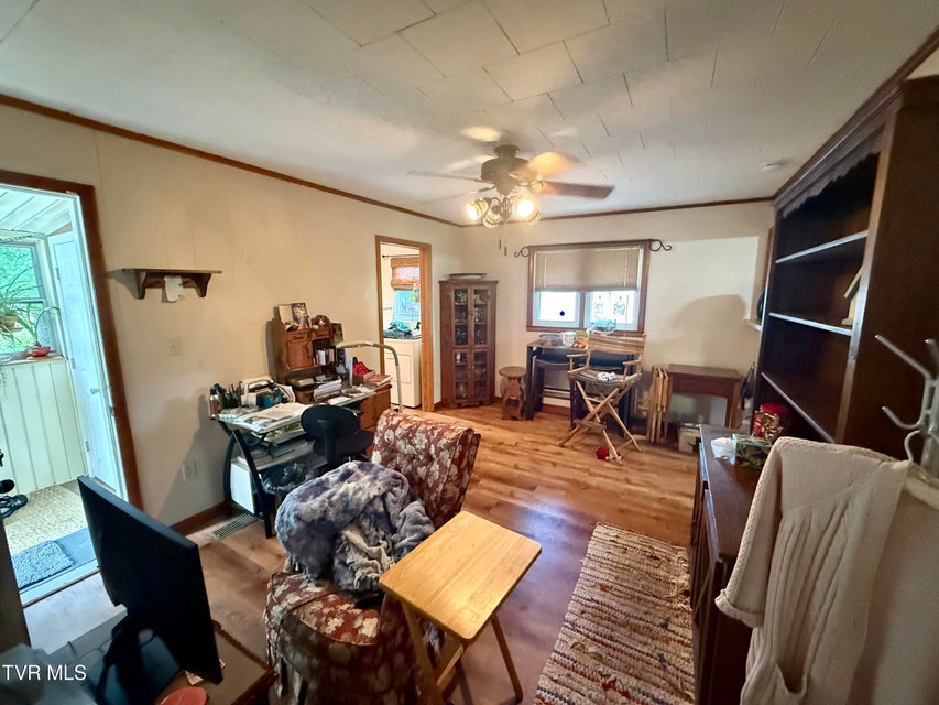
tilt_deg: -8.2
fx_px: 380
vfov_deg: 85.7
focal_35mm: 14
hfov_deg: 102.1
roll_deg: -0.3
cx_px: 470
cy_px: 352
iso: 1250
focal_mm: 2.22
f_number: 2.2
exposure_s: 1/60
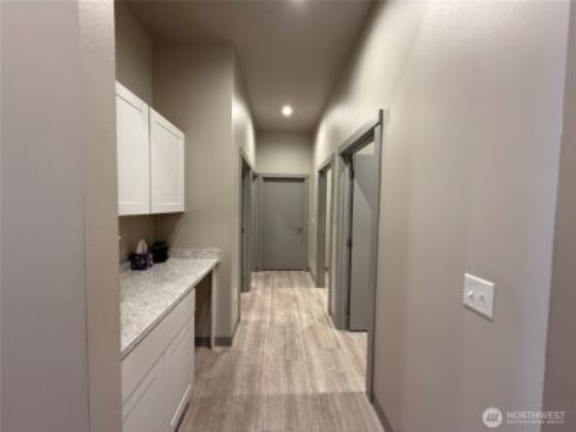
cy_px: 216
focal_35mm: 14
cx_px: 288
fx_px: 233
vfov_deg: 85.7
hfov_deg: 102.1
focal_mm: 2.22
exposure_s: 1/60
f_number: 2.2
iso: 320
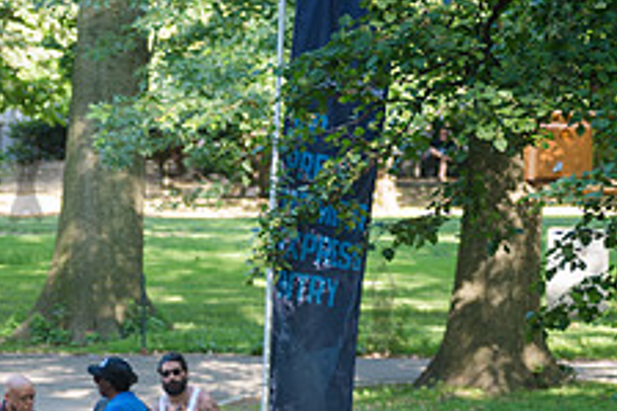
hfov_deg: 7.1
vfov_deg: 4.7
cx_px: 25
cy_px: 440
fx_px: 4966
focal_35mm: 290
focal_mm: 112
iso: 160
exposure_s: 1/125
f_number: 3.2
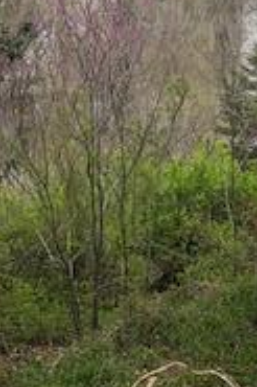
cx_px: 165
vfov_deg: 18.4
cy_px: -161
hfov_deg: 13.5
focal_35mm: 101
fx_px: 1083
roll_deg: +0.6
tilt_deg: -3.5
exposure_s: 1/852
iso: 20
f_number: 1.8
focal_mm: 3.99
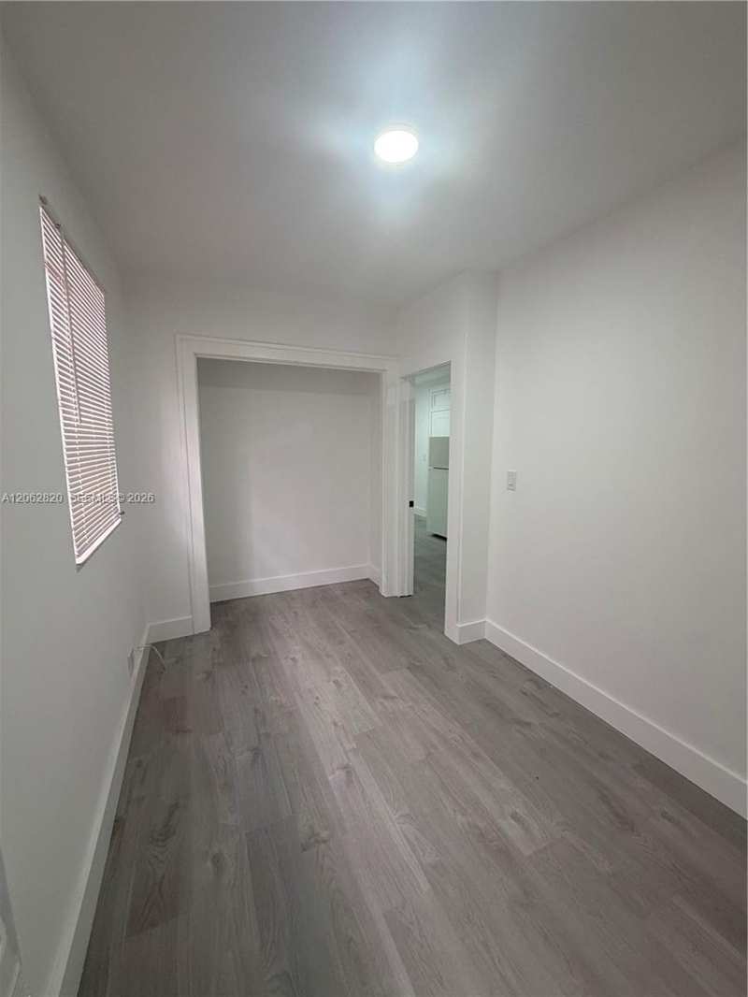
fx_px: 403
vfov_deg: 102.1
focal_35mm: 14
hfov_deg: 85.7
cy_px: 498
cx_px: 374
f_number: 2.2
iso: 160
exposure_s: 1/60
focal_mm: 2.22
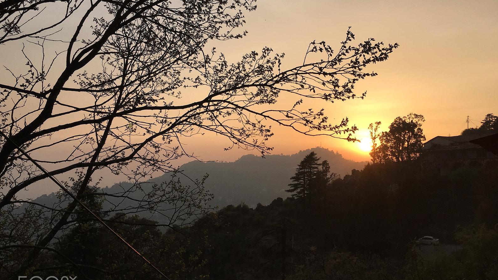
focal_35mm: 32
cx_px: 251
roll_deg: -0.5
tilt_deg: +5.7
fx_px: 423
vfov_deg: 36.7
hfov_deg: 61.0
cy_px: 136
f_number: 2.2
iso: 25
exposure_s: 1/999
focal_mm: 4.15
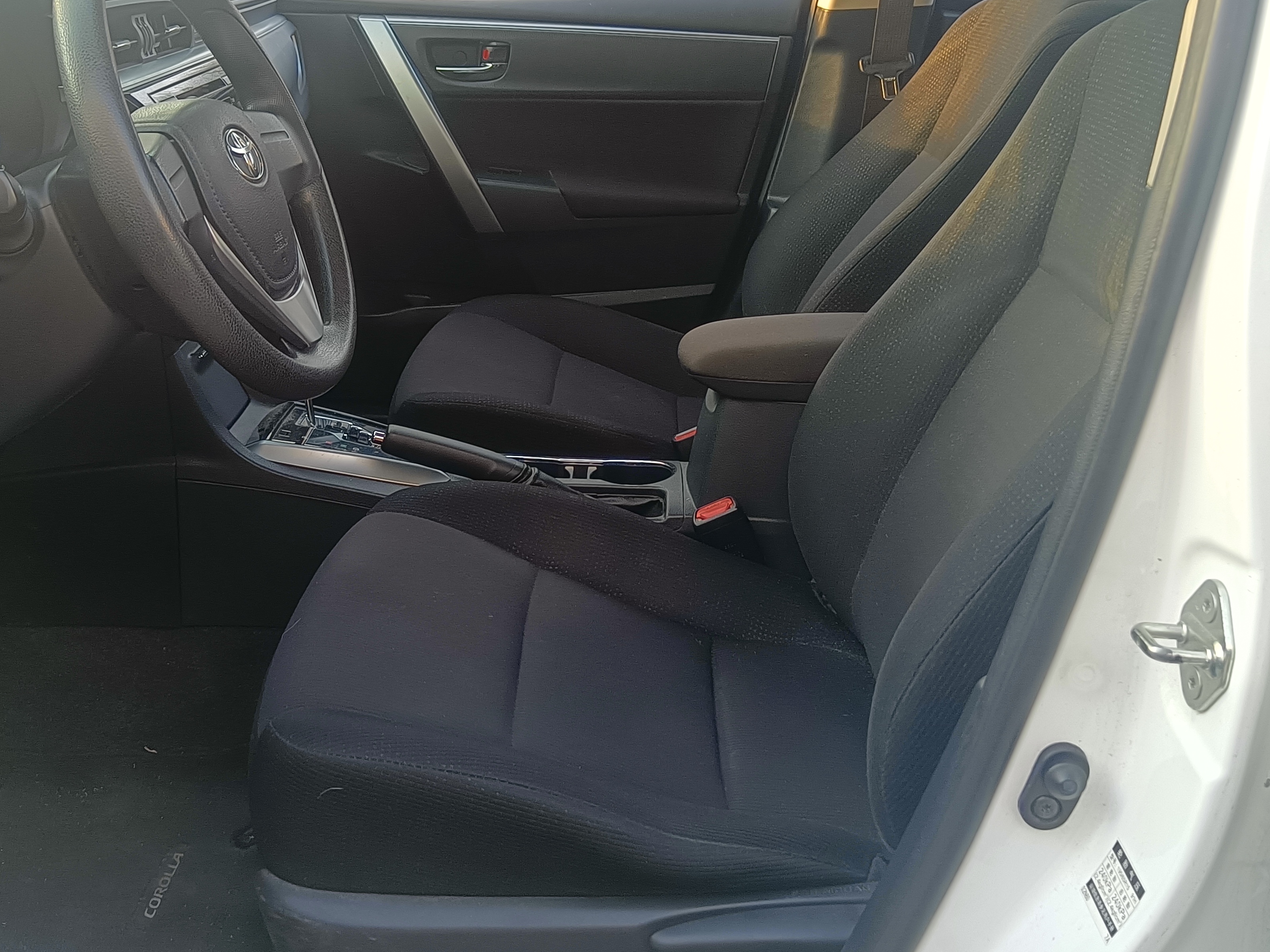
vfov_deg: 36.7
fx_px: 1431
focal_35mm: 39
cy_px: 382
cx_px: 544
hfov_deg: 47.7
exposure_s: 1/100
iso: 115
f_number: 1.9
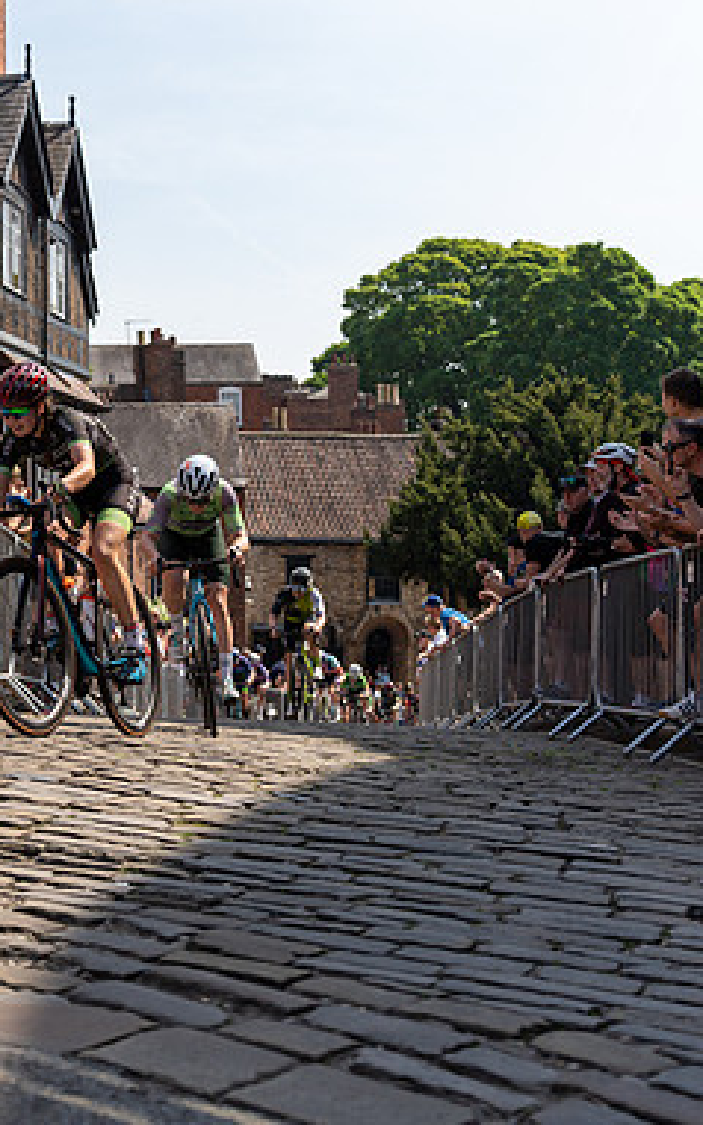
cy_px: 562
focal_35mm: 59
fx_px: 1809
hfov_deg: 21.4
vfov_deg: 34.6
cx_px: 50
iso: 160
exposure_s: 1/2500
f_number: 3.5
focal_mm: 38
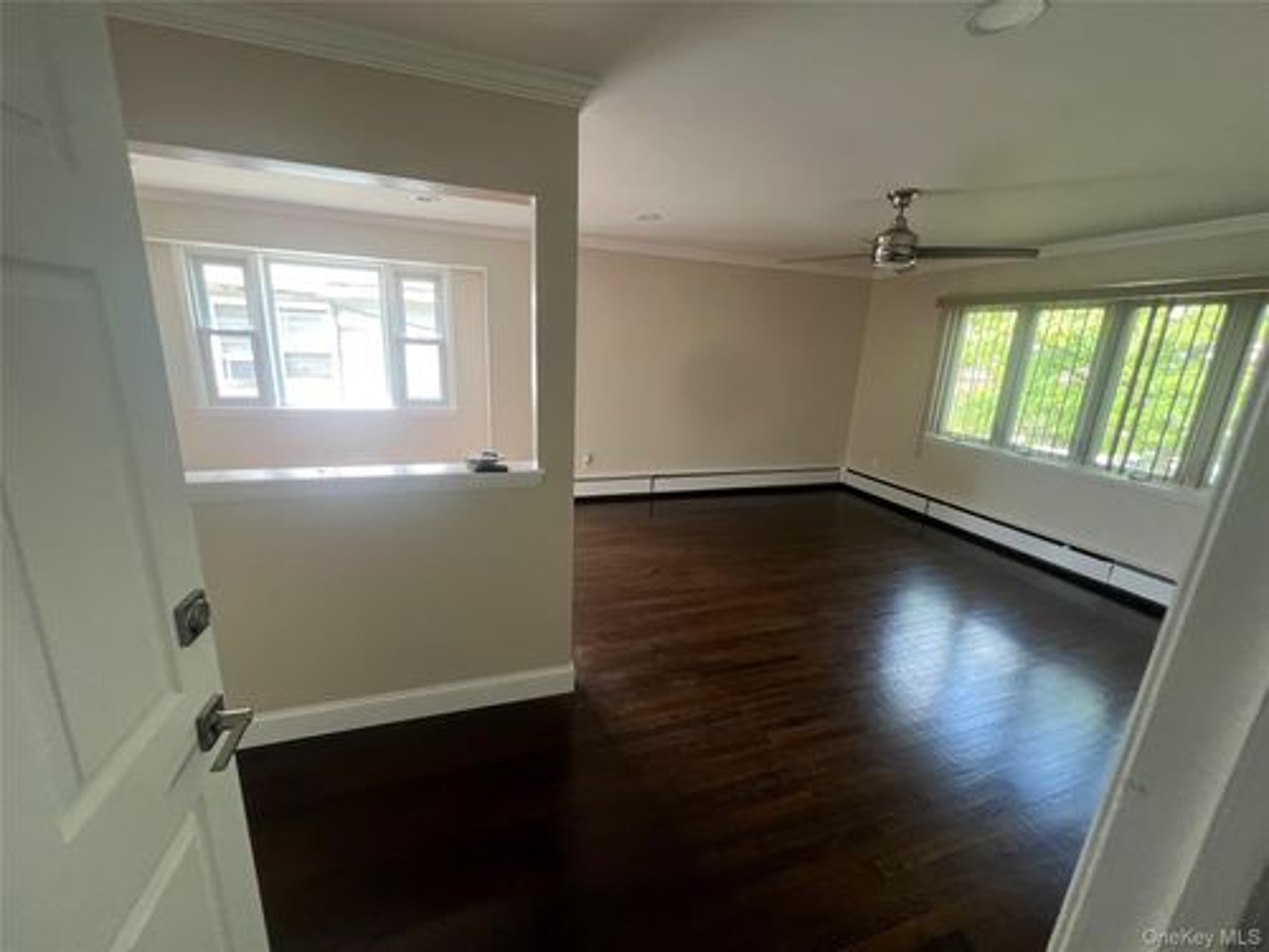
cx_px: 634
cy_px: 476
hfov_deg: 106.2
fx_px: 477
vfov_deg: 89.9
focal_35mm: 13
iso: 250
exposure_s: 1/65
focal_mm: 1.57
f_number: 1.8
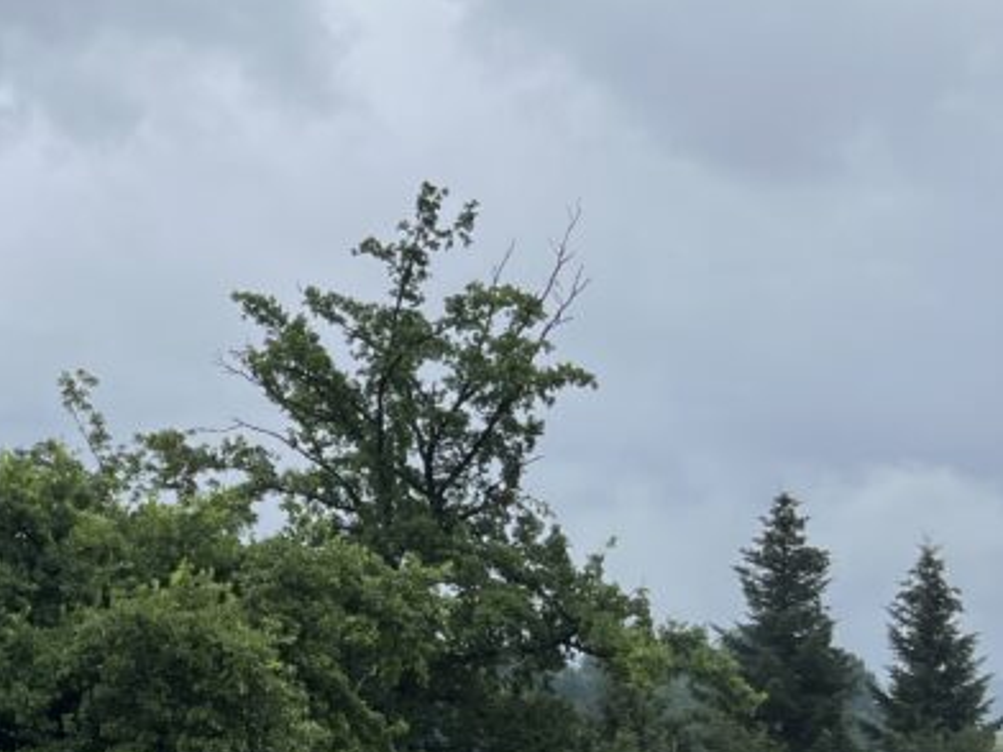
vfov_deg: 21.6
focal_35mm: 68
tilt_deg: +6.7
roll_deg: -2.6
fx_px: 1970
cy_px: 463
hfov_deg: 26.4
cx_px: -90
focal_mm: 5.1
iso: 50
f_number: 1.6
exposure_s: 1/906
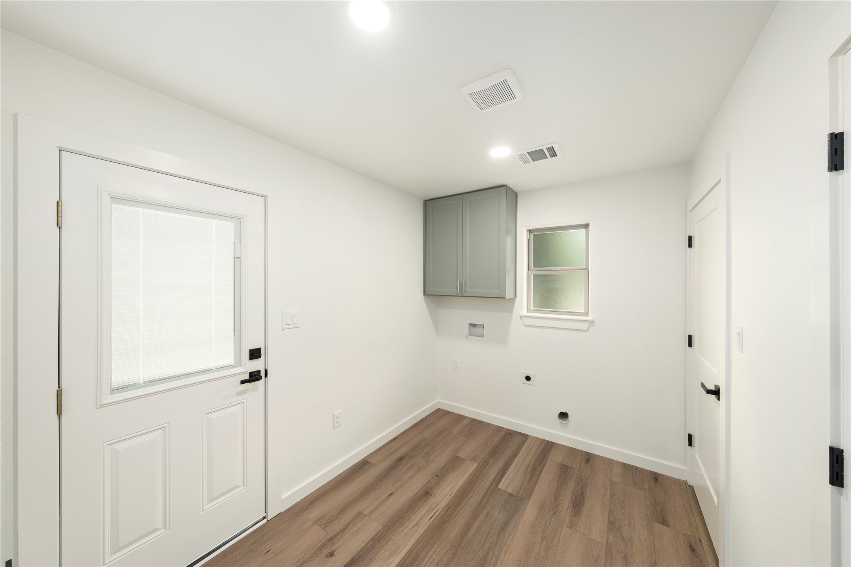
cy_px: 284
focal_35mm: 12
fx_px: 284
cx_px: 426
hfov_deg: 112.6
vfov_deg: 90.0
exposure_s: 1/1.25
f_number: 8
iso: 100
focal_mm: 12
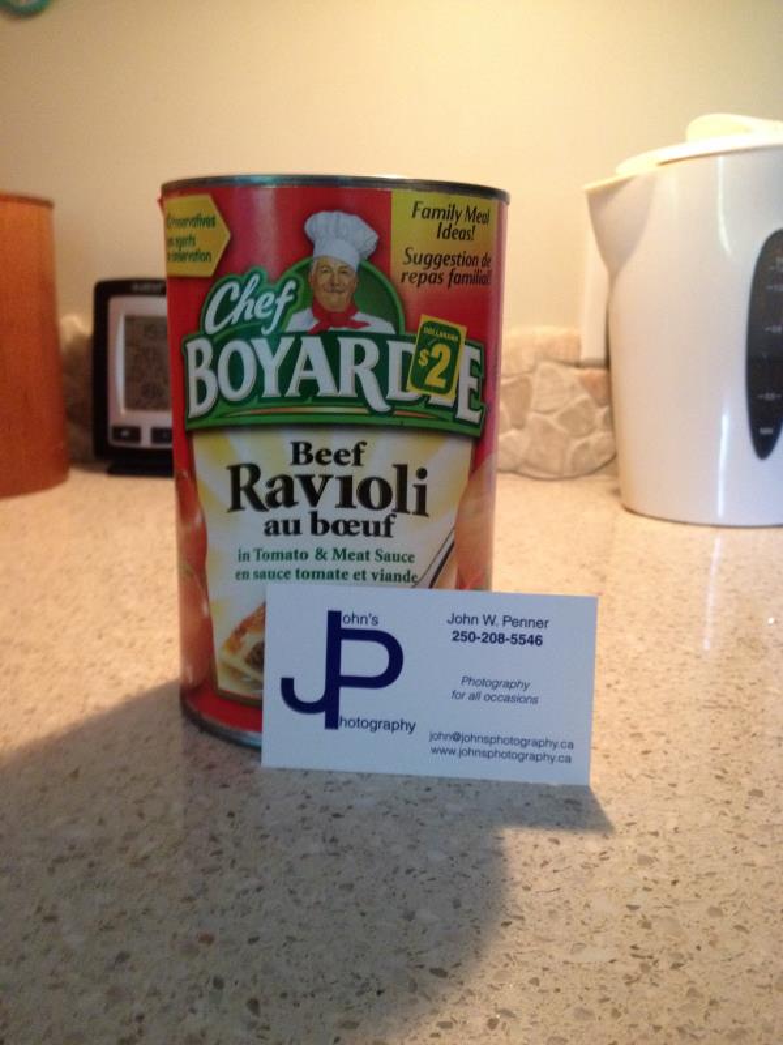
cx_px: 392
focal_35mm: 35
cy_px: 522
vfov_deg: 52.6
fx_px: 1056
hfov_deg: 40.7
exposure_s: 1/20
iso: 320
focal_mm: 4.28
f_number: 2.4
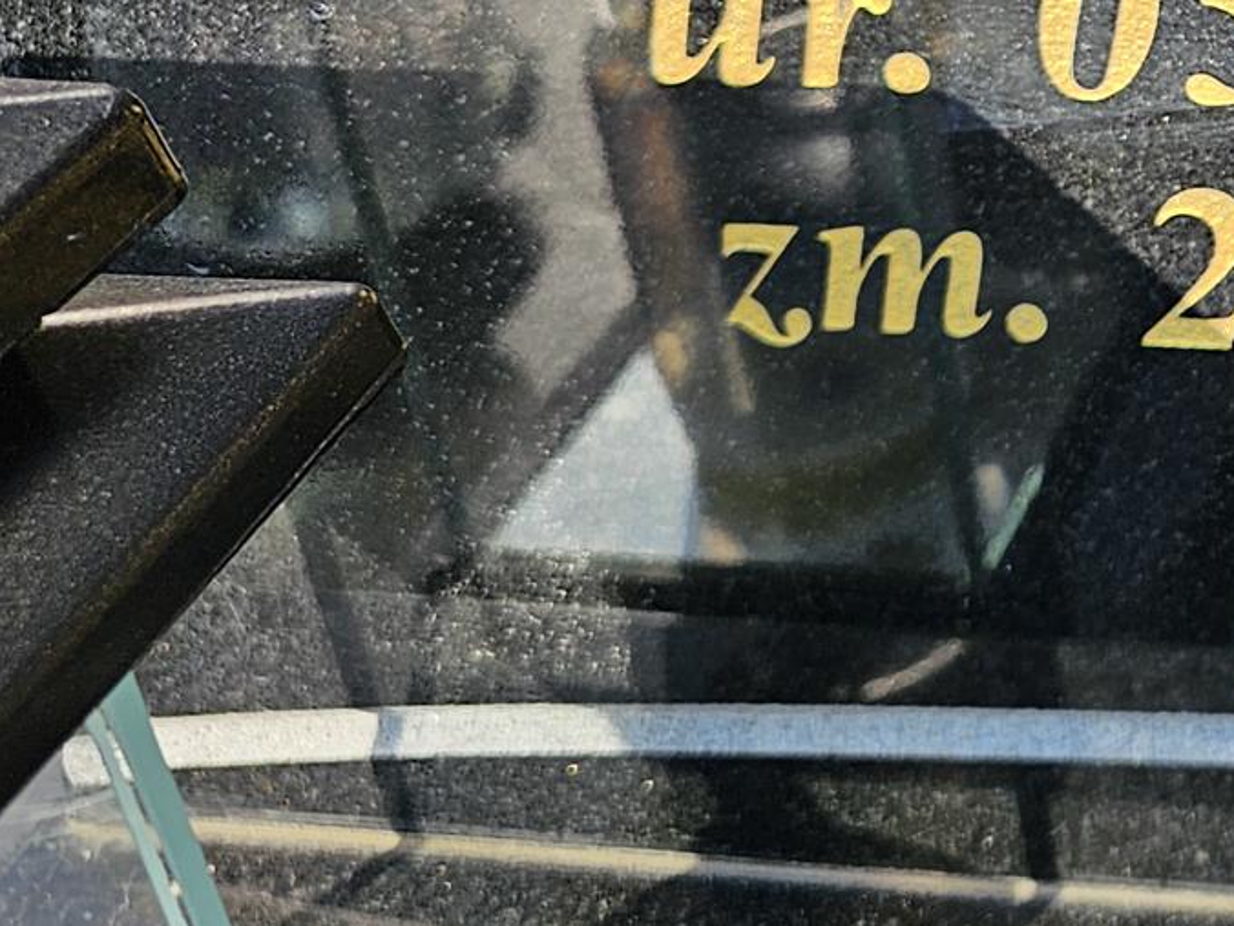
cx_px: 1736
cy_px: -150
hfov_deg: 23.9
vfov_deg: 20.4
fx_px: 2424
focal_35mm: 68
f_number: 1.7
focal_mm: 6.3
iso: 10
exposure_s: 1/382
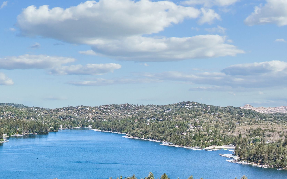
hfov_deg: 32.9
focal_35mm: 55
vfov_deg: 22.7
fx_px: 430
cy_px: 173
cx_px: -19
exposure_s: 1/80
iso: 100
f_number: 2.8
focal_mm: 12.3
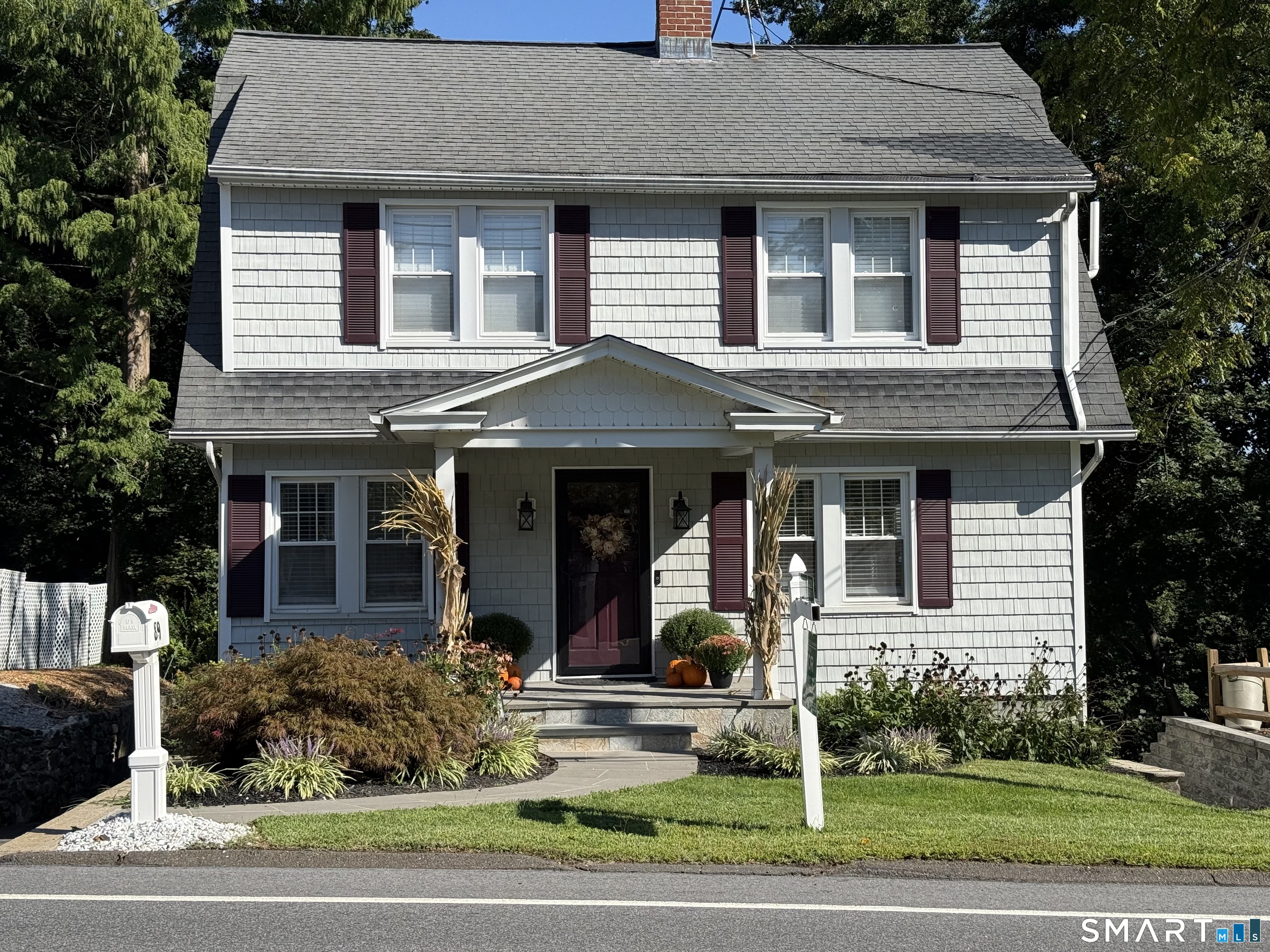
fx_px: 1761
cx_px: 635
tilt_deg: +1.8
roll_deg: +0.0
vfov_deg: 30.3
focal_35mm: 48
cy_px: 476
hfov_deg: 39.7
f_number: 1.78
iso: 64
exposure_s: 1/3891
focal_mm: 6.76
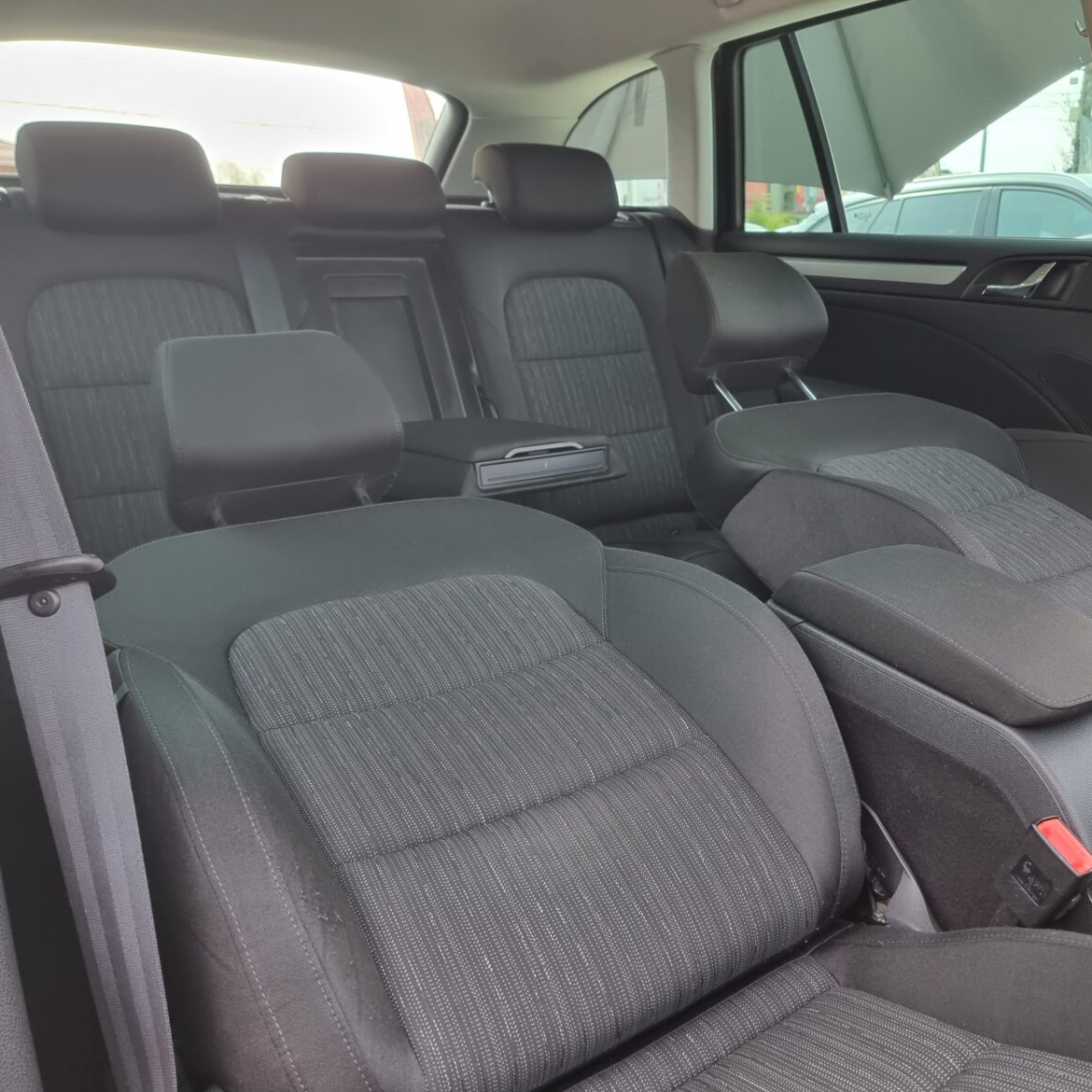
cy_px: 558
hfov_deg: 54.7
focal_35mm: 29
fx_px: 1035
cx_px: 711
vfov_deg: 55.6
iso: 80
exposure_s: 1/120
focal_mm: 6.7
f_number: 1.8
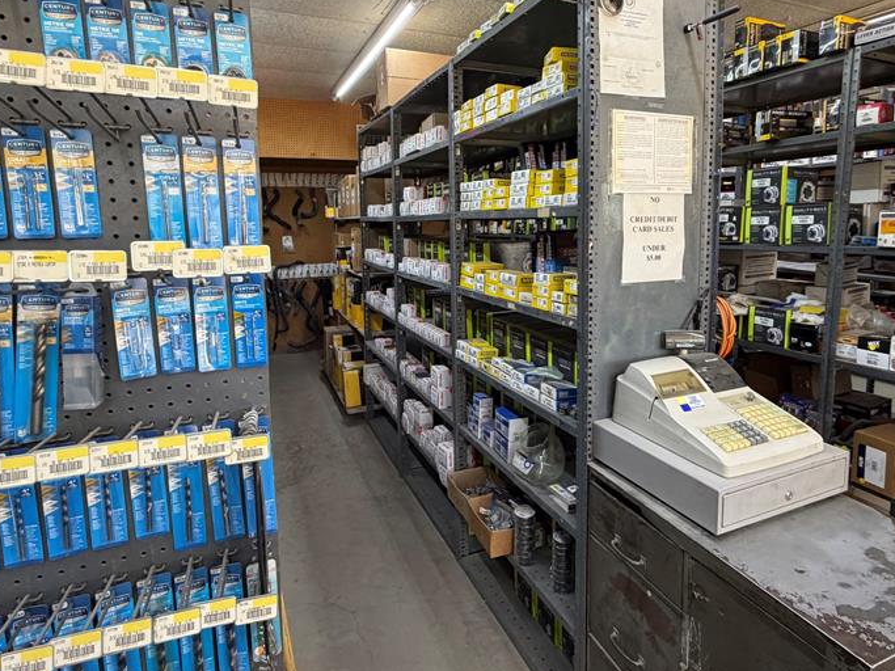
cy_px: 288
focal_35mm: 21
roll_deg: +1.0
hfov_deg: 78.8
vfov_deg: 63.1
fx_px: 543
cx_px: 486
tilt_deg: -6.2
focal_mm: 2.22
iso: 320
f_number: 2.2
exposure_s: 1/120
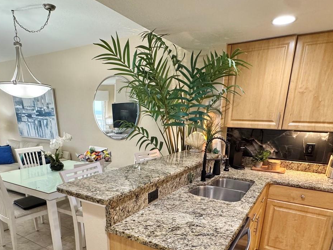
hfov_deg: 71.6
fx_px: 231
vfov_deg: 54.0
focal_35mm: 24
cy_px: 190
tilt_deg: -18.3
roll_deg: -1.1
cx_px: 161
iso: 200
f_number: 2.2
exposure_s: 1/60
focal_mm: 2.22
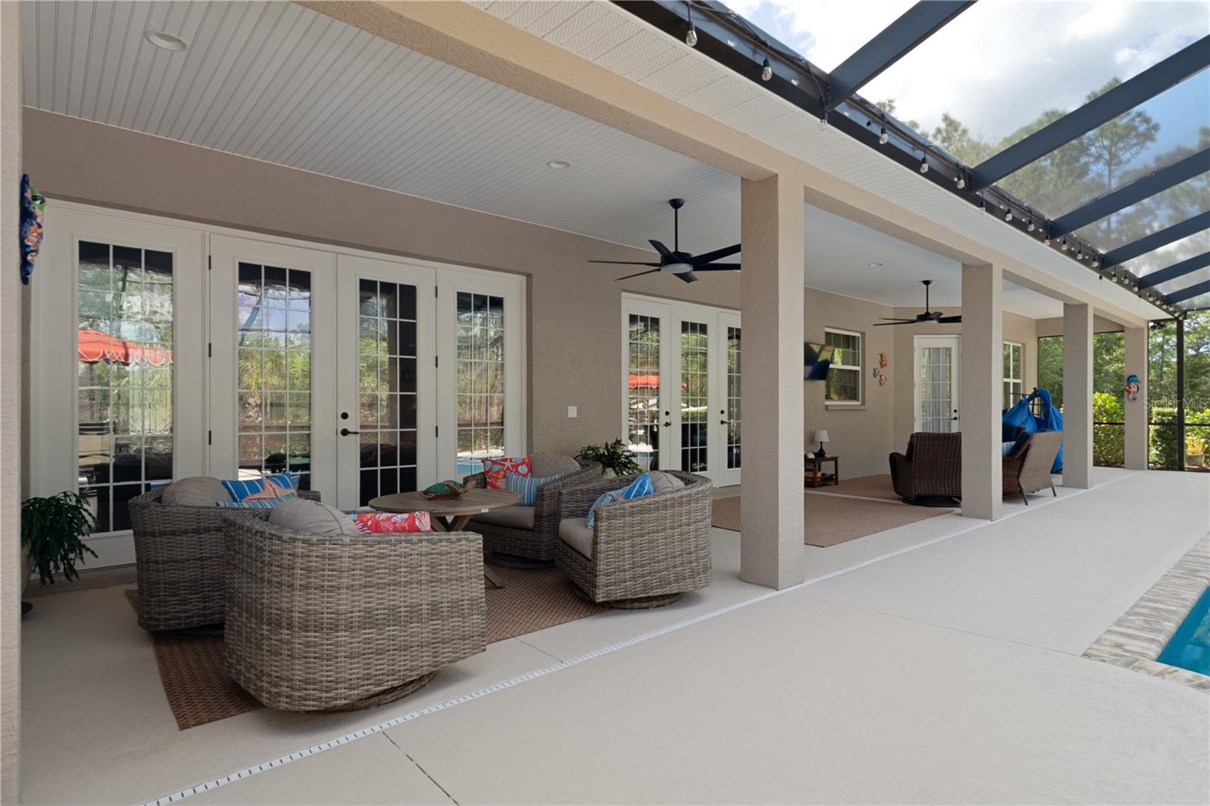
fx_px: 605
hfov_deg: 90.0
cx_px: 605
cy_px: 403
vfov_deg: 67.4
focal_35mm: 18
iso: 320
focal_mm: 12
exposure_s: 1/40
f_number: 8
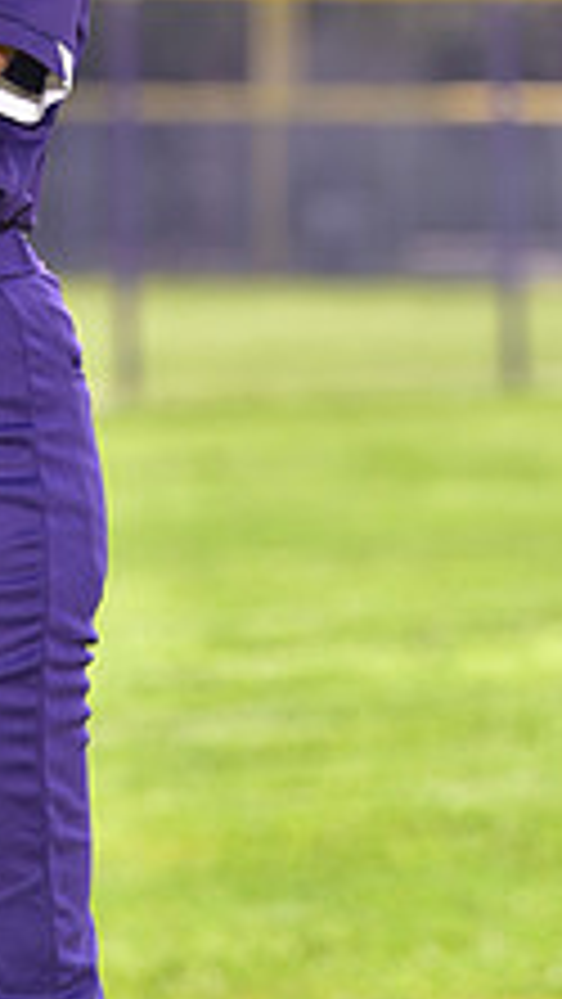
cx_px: -29
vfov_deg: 5.6
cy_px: -284
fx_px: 10165
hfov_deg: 3.2
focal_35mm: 384
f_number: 5
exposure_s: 1/250
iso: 100
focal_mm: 140
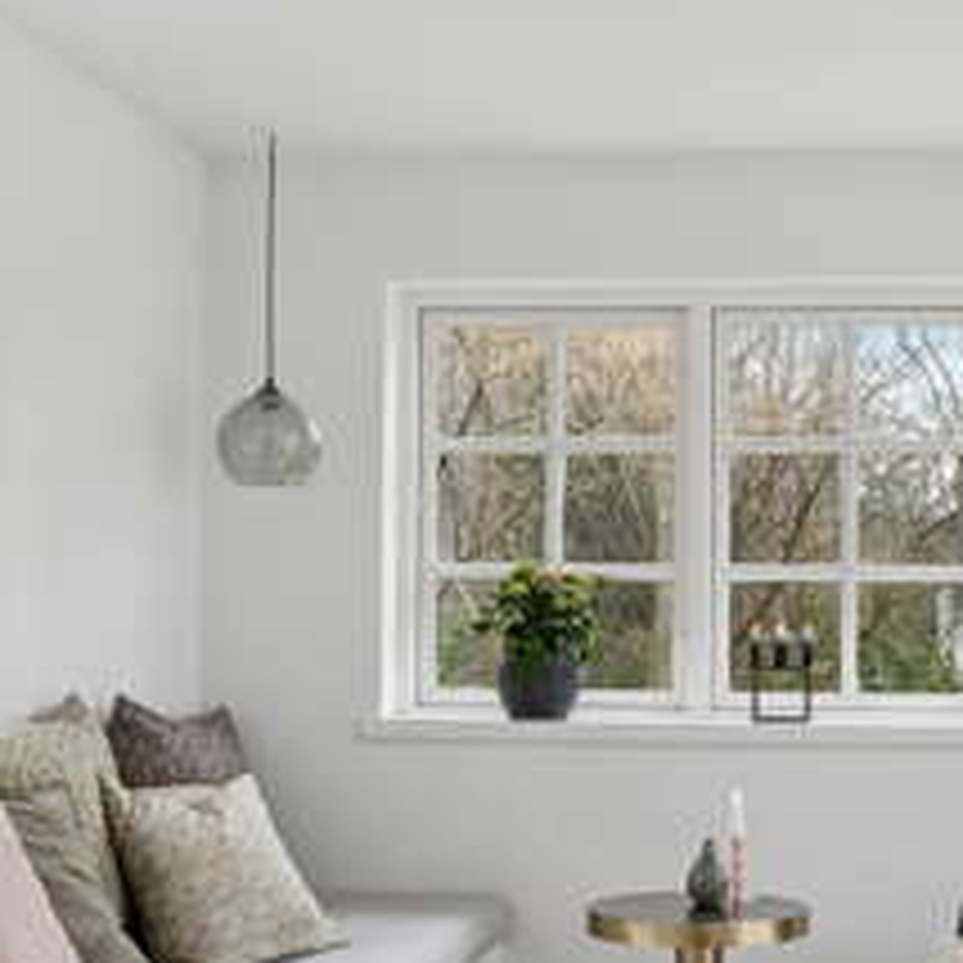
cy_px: 612
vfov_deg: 30.9
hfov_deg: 30.6
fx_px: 1731
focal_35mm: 55
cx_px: 720
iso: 320
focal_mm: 22
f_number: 8
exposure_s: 1/25
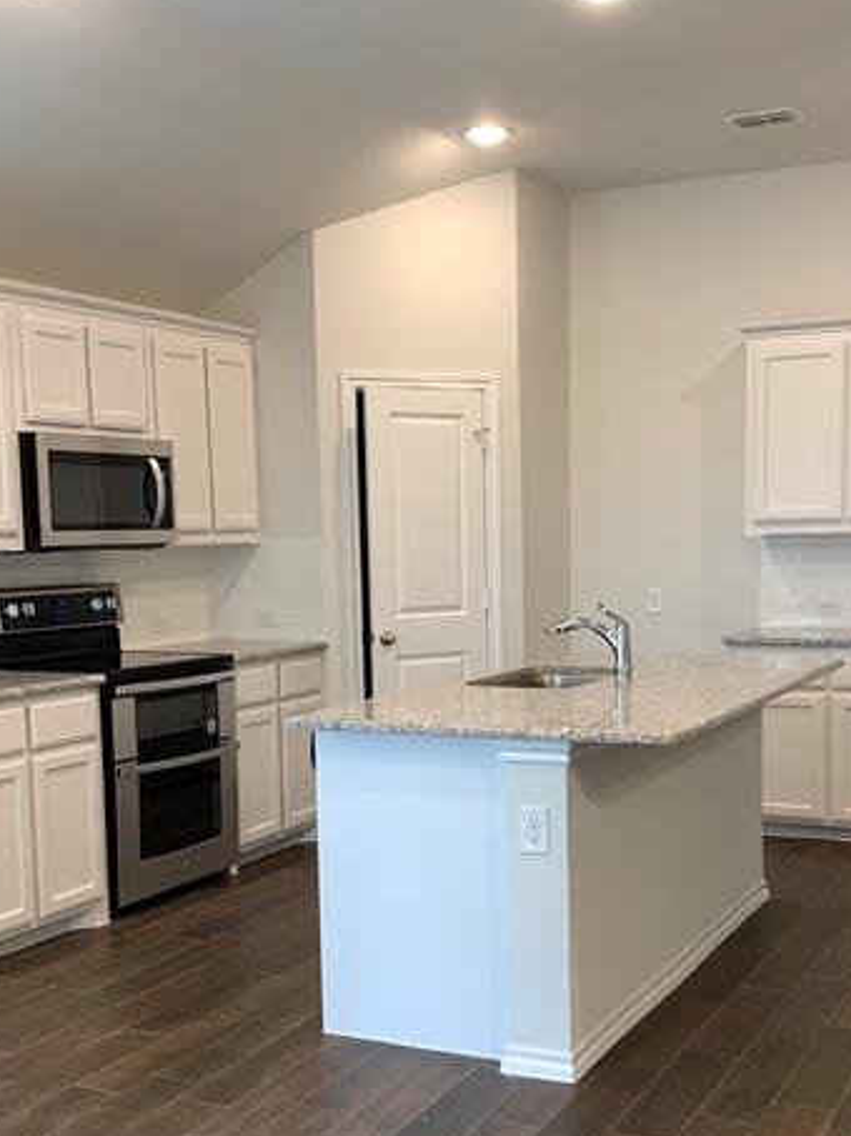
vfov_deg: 42.6
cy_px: 708
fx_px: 1444
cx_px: 481
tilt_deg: -5.9
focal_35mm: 44
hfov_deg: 32.8
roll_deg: +0.9
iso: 100
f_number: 1.8
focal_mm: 4.25
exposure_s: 1/60
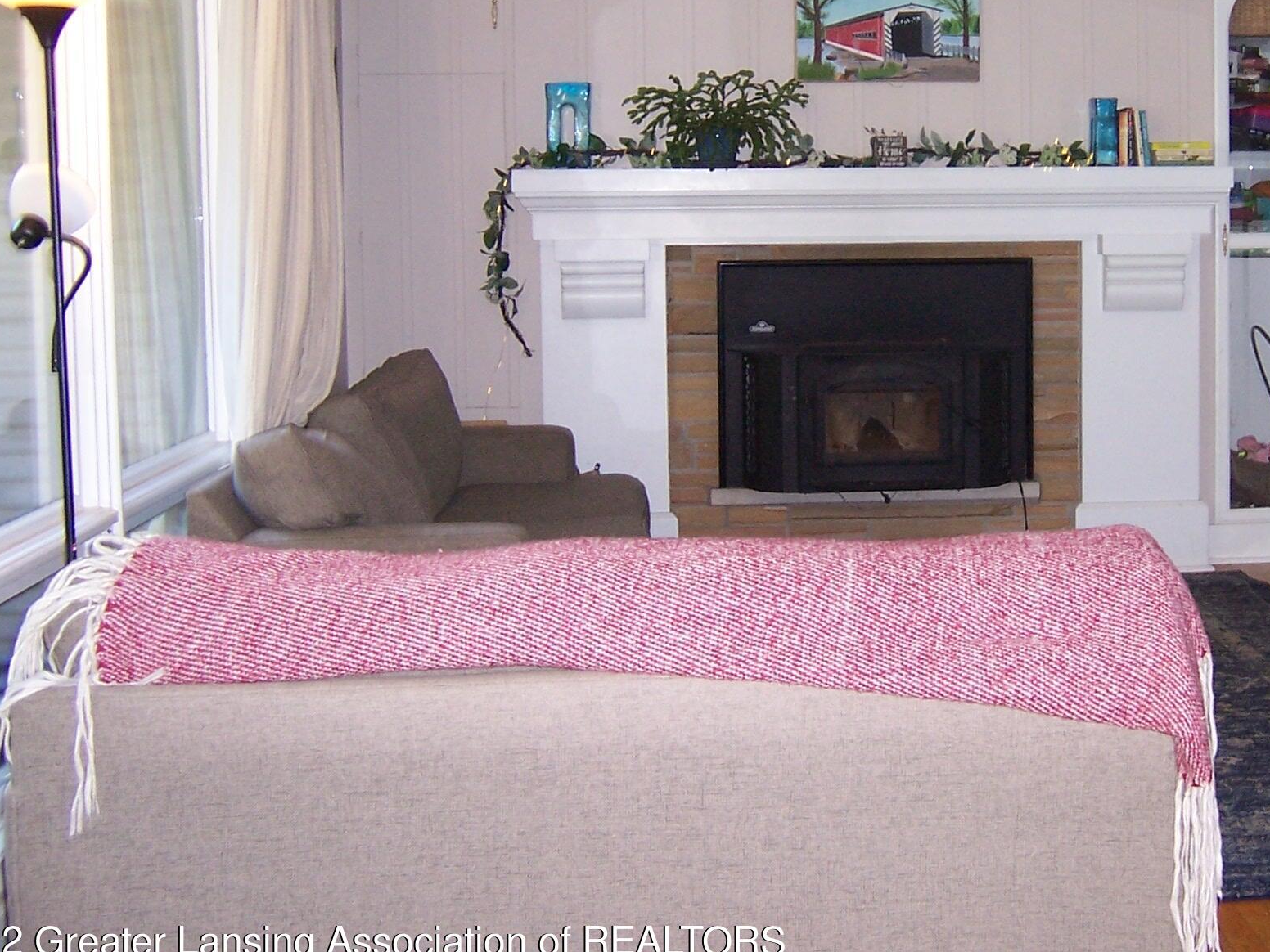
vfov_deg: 29.4
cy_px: 299
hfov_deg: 38.4
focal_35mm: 49
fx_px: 1798
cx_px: 873
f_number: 2.8
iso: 140
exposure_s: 1/60
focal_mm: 5.5
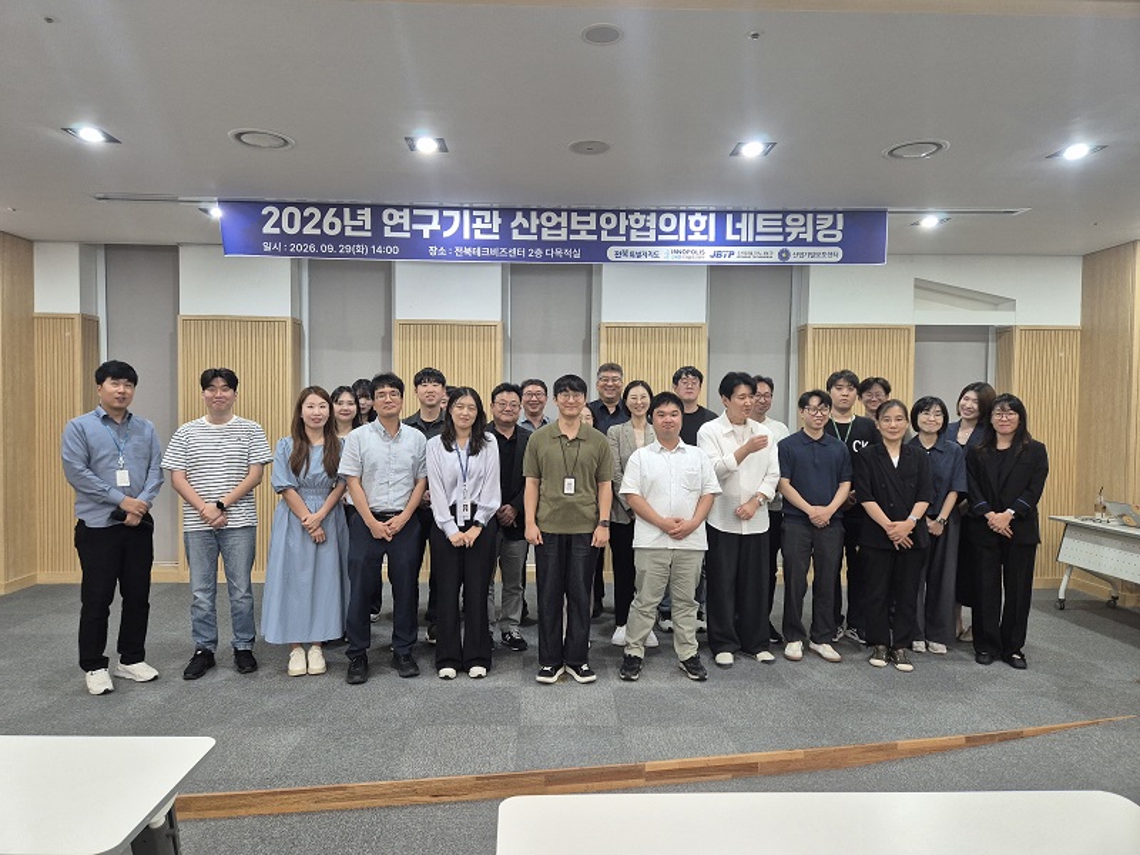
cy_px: 428
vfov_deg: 58.9
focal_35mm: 23
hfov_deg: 73.9
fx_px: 757
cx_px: 570
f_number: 1.8
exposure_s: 1/120
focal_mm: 5.4
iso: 320
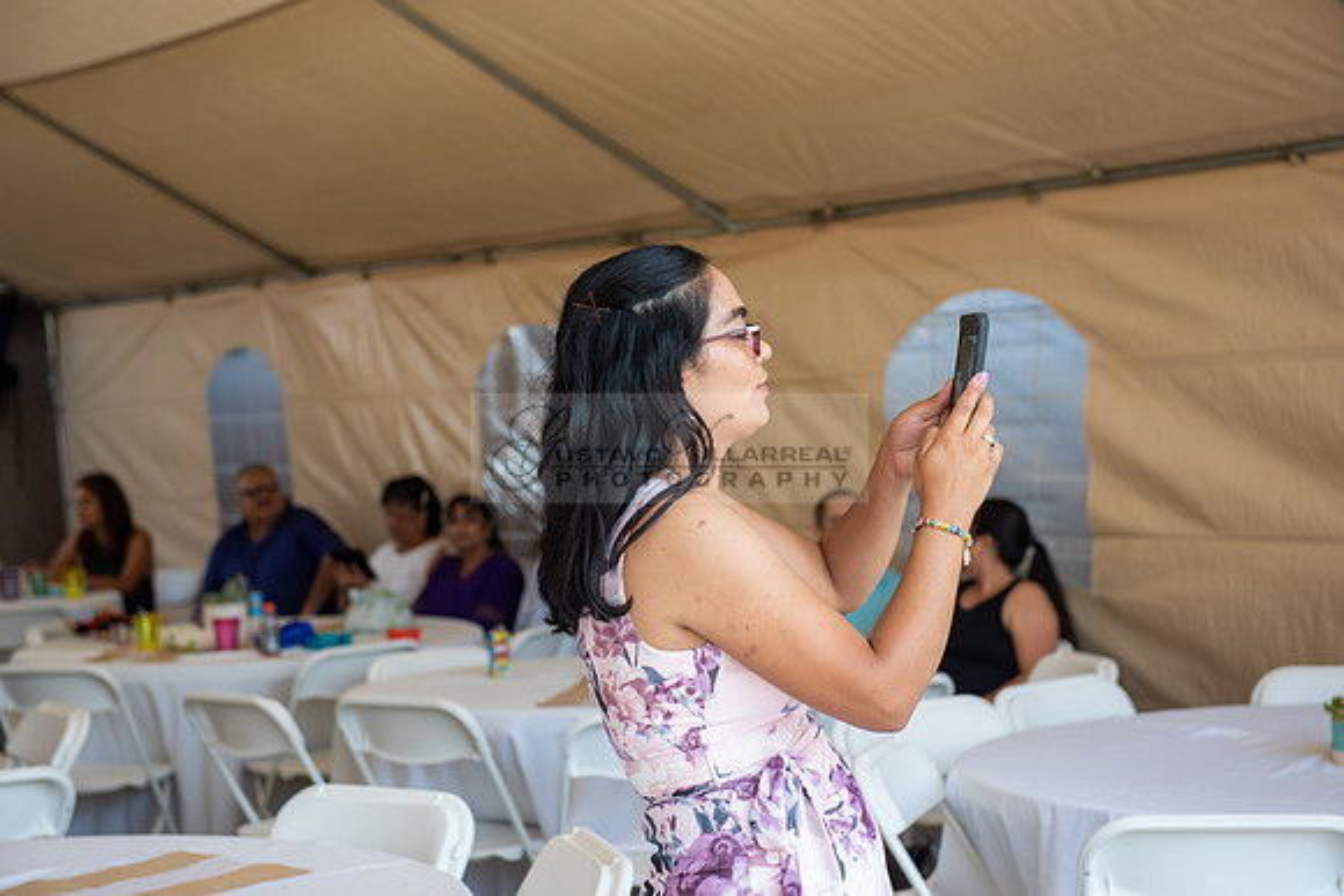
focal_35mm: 70
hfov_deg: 28.8
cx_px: 672
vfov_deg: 19.5
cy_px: 448
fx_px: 2614
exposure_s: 1/250
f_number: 5
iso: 640
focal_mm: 70
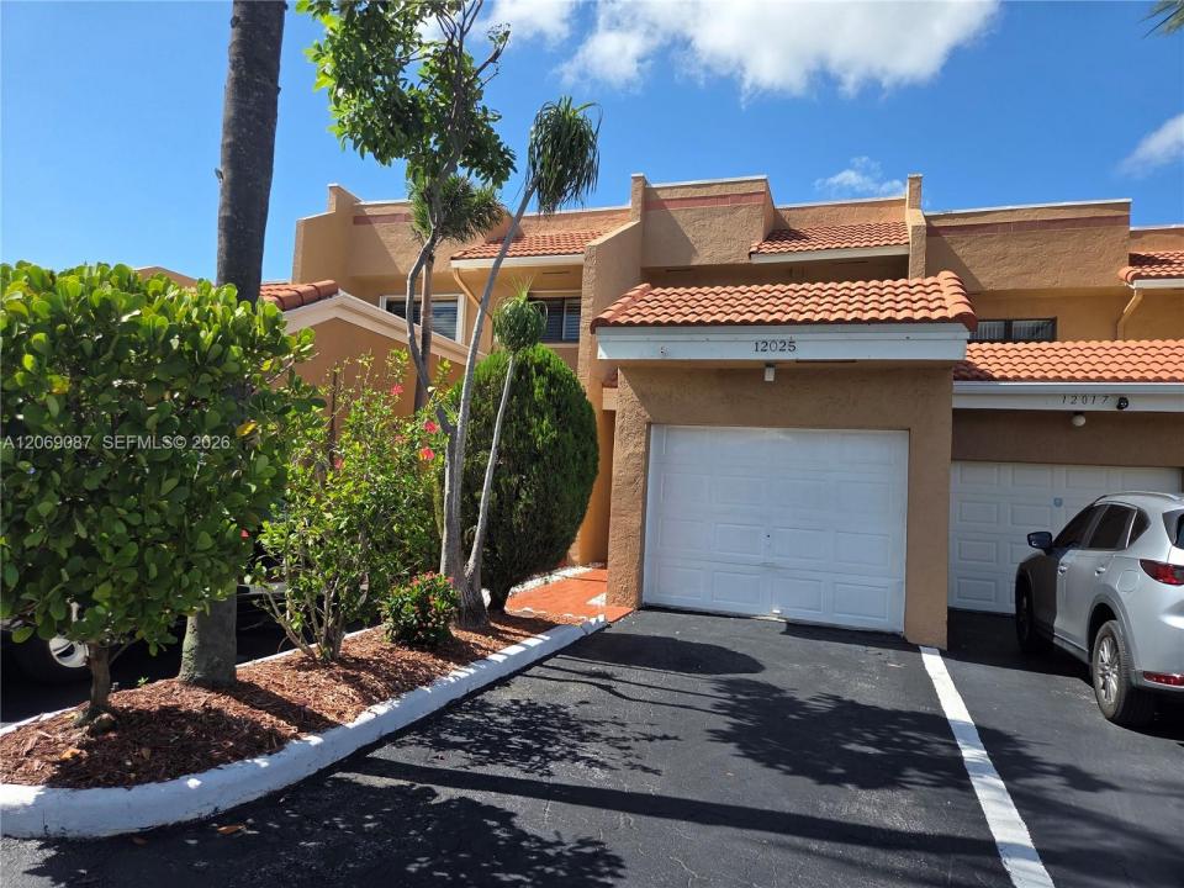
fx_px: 787
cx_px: 592
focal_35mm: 23
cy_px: 444
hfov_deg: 73.9
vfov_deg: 58.9
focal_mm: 5.4
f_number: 1.8
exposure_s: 1/3203
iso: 80
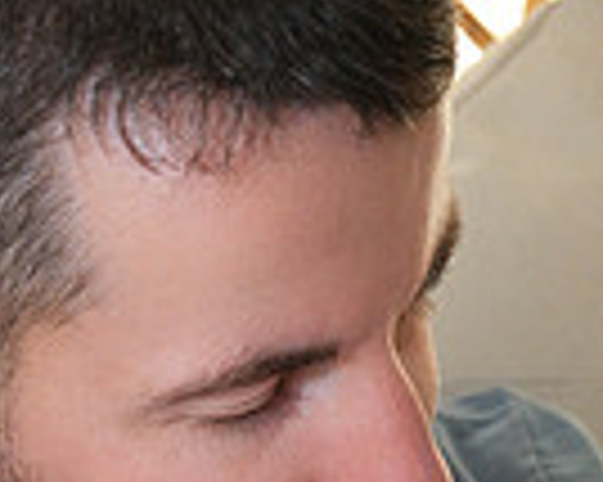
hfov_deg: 12.0
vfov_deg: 8.8
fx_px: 2836
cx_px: 569
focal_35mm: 159
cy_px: 1153
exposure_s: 1/320
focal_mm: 39
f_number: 4
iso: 1600
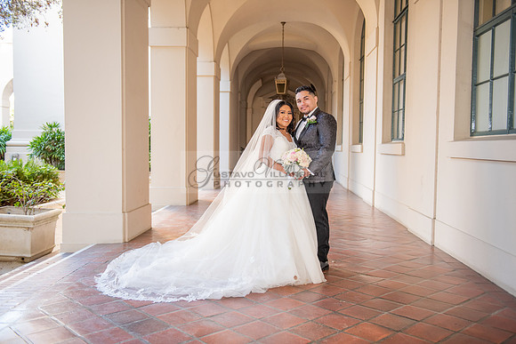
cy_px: 172
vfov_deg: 37.9
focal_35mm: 35
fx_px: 502
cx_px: 258
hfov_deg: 54.4
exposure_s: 1/160
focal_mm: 35
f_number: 2.8
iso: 800
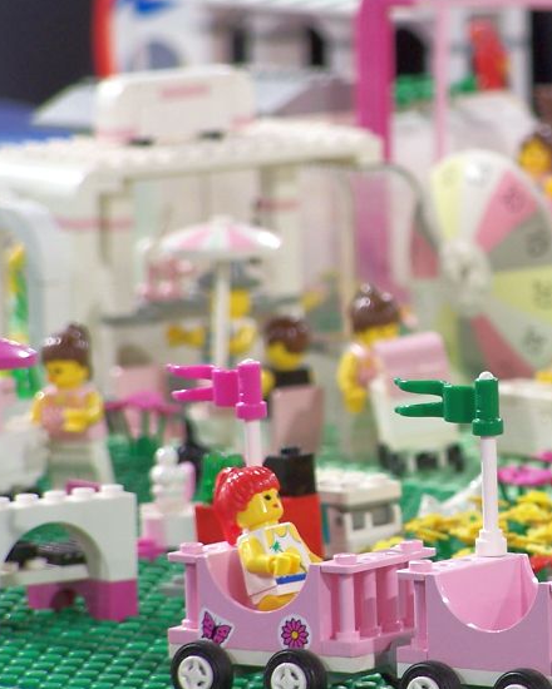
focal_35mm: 396
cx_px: 571
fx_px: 8087
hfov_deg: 3.9
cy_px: 312
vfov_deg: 4.9
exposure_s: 1/2
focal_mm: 36.2
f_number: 3.2
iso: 80
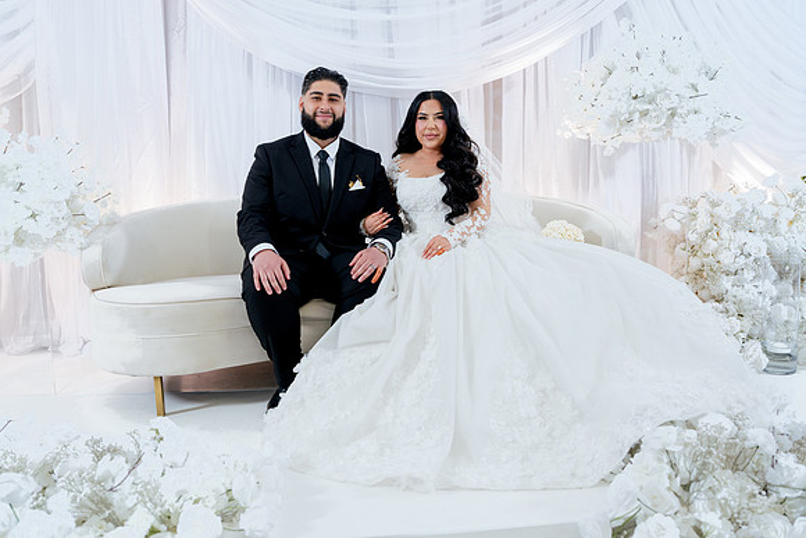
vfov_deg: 46.4
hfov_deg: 65.5
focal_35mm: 28
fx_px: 627
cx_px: 403
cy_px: 269
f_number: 2.8
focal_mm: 28
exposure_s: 1/160
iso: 800
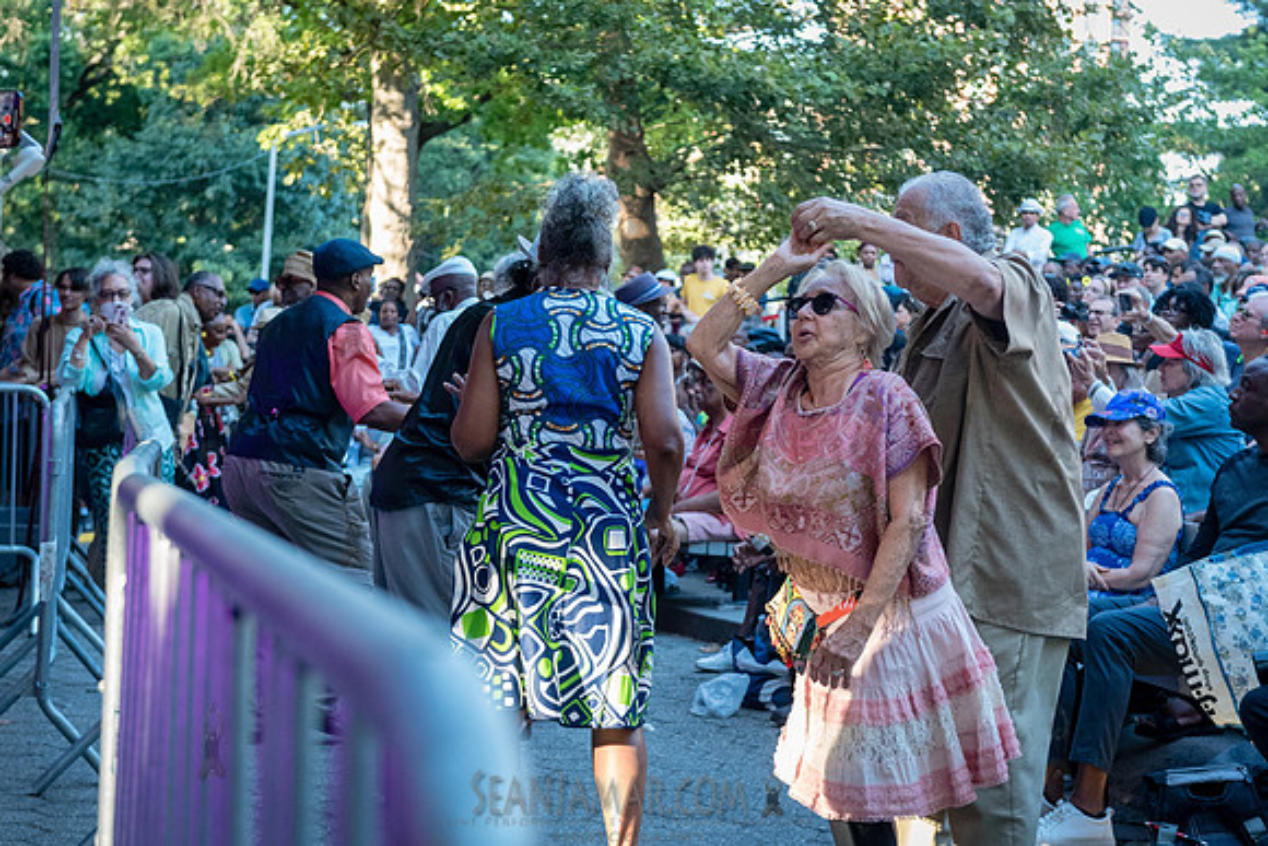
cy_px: 417
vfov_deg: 20.0
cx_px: 642
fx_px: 2401
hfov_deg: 29.6
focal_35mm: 68
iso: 3200
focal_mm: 58
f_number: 4
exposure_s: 1/400
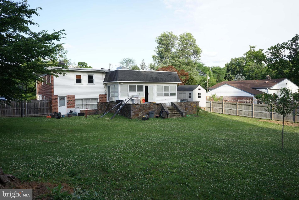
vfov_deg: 46.4
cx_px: 150
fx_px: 233
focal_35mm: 28
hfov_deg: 65.5
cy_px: 100
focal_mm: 28
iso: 160
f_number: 6.3
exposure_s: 1/125
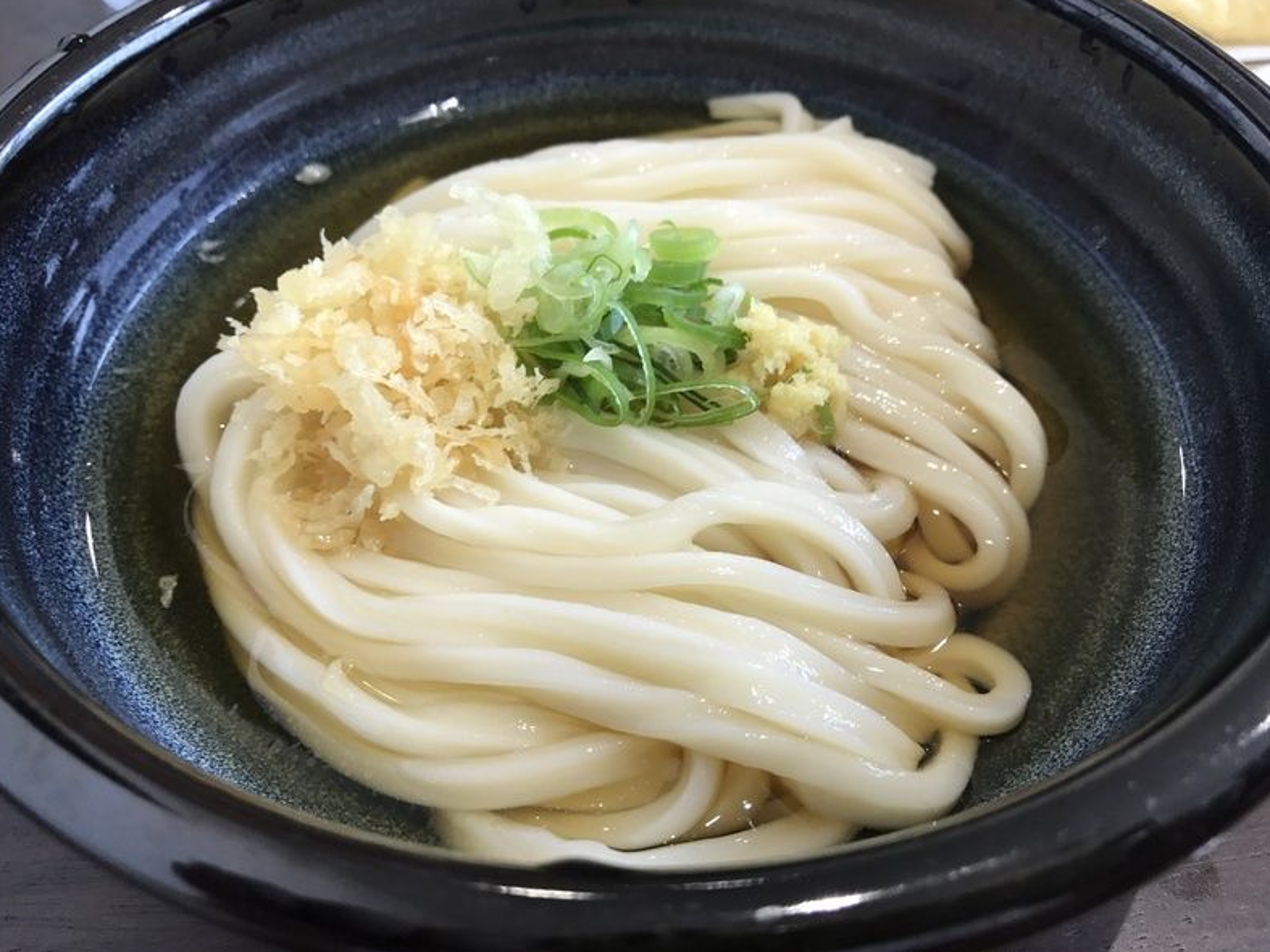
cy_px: 461
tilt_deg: -50.1
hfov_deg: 61.7
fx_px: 1064
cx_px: 616
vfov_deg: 48.2
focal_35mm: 29
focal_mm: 3.99
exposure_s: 1/61
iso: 32
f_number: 1.8
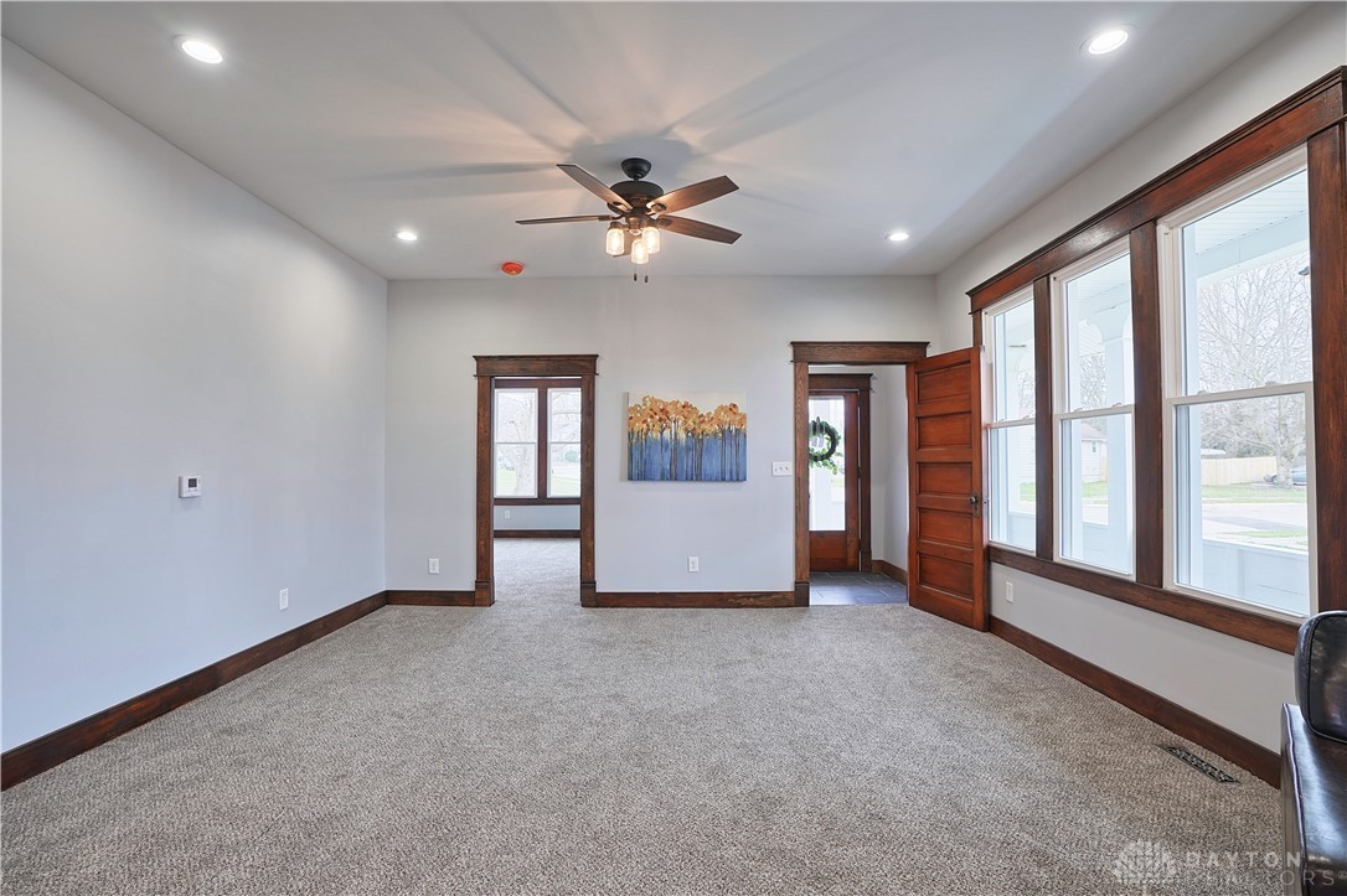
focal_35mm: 16
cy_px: 448
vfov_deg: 73.7
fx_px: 598
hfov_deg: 96.8
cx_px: 674
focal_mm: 16
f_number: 7.1
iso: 400
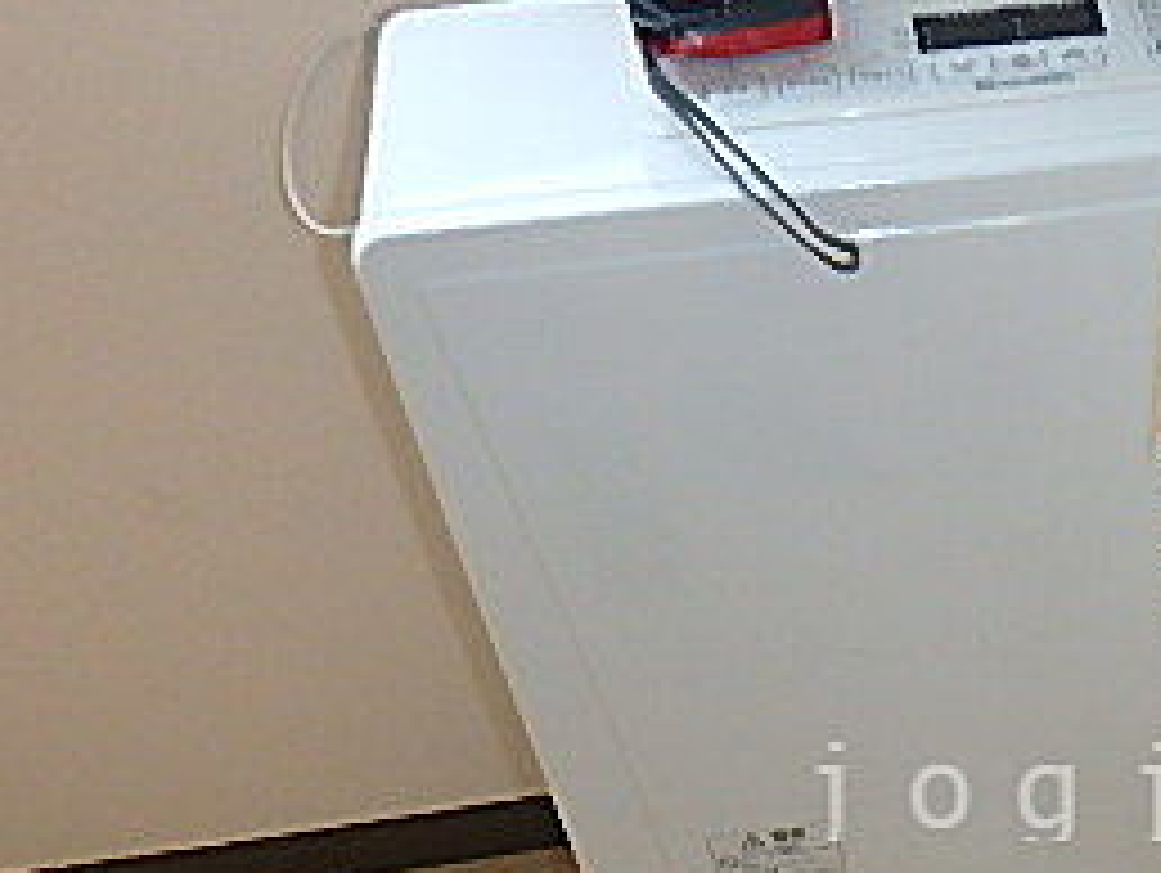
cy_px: 788
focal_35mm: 52
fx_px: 1746
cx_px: 1116
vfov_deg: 27.1
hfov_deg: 34.1
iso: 200
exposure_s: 1/40
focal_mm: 3.7
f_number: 3.5
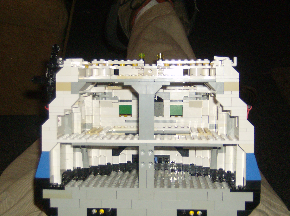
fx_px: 468
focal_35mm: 56
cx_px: 145
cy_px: 108
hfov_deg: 34.4
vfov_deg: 26.0
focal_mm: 9.3
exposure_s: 1/82.2
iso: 200
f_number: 3.4
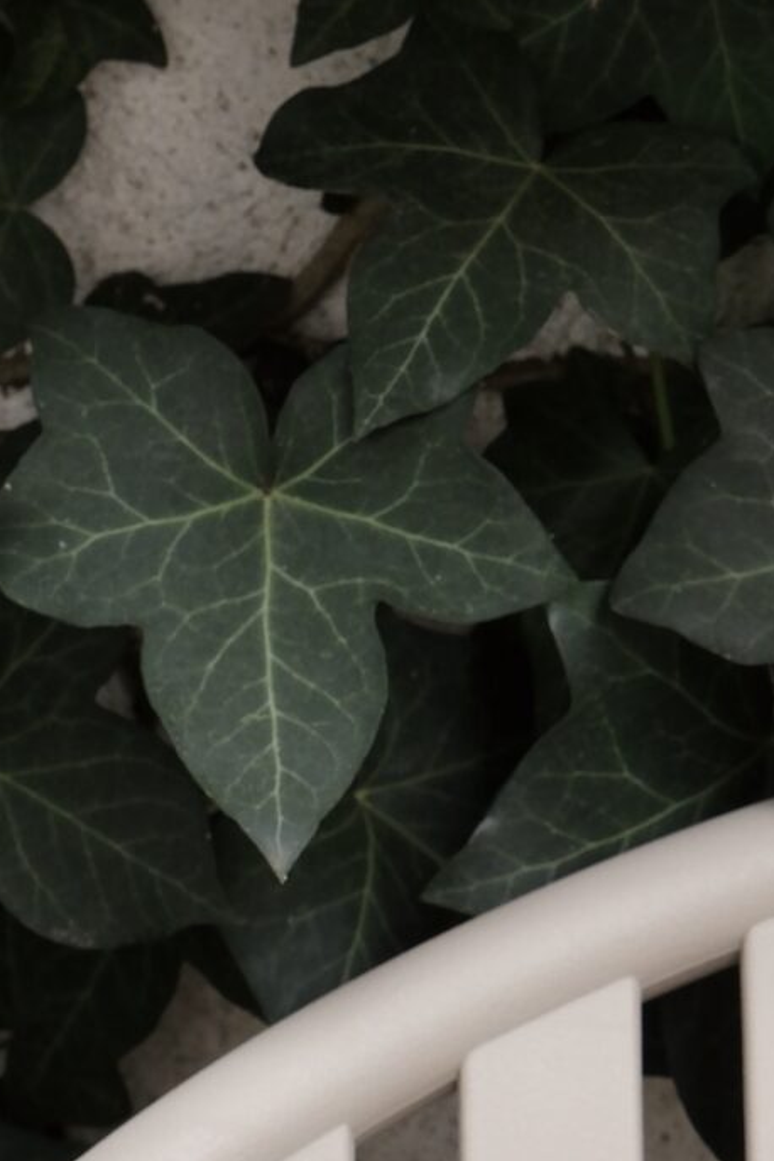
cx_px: 712
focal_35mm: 190
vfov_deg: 10.8
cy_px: 771
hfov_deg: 7.2
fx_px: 6127
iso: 125
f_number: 4
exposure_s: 1/56
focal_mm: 34.2
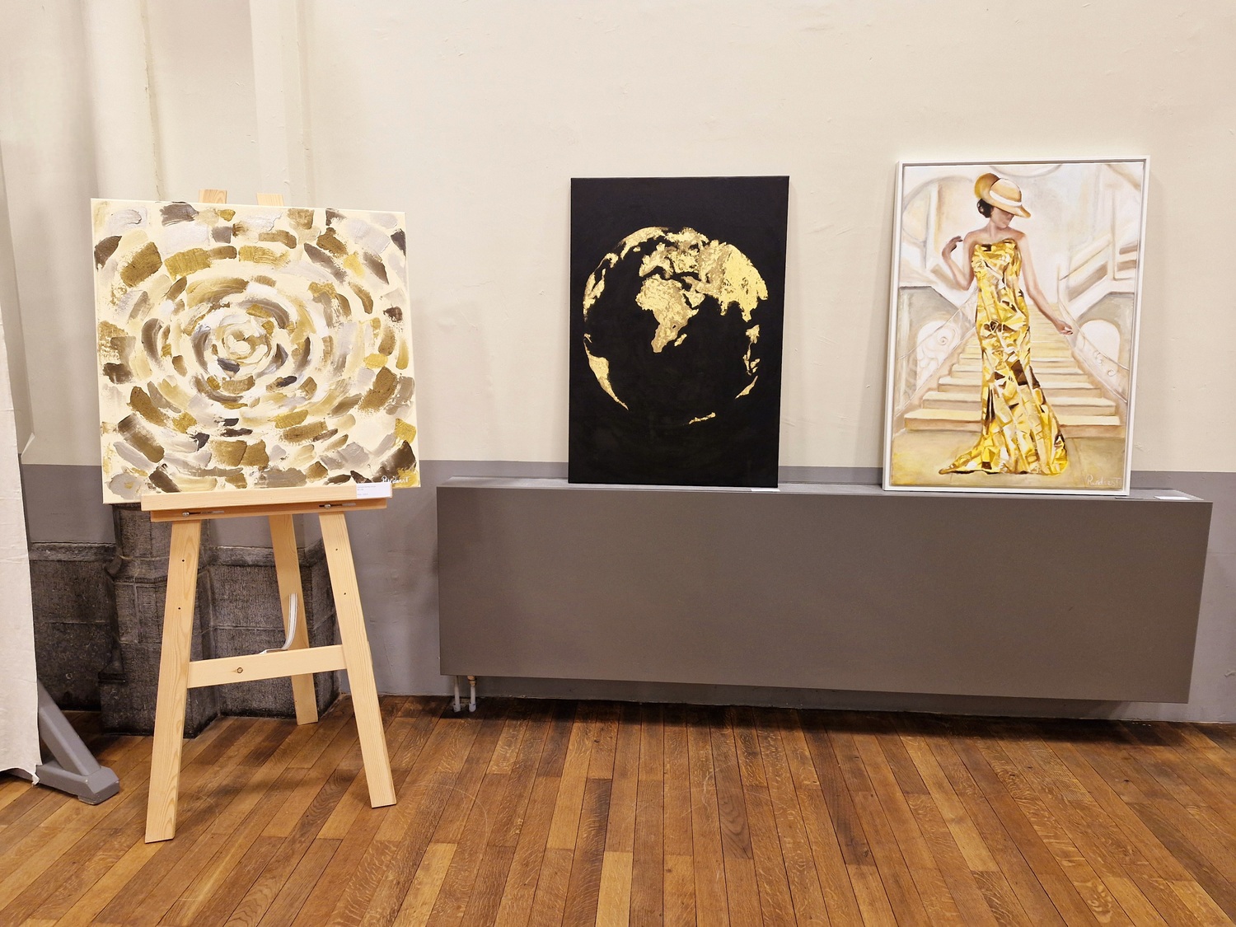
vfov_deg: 58.9
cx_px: 618
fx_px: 821
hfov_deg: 73.9
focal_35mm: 23
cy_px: 464
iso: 50
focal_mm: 5.54
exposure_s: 1/100
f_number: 1.8
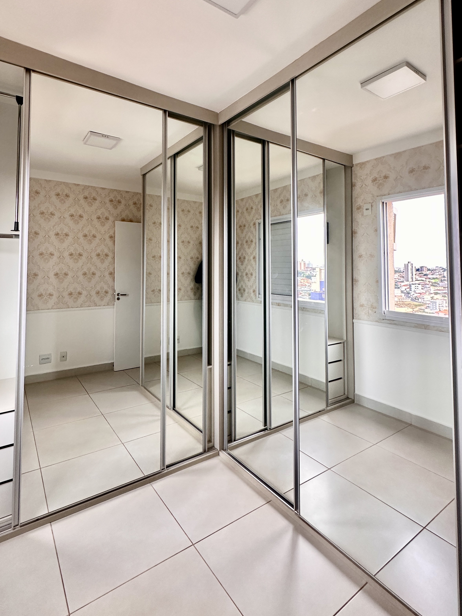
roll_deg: -0.3
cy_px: 253
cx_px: 203
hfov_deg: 71.3
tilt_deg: +3.1
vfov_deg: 86.9
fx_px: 320
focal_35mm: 18
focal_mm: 2.22
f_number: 2.2
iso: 160
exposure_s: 1/99
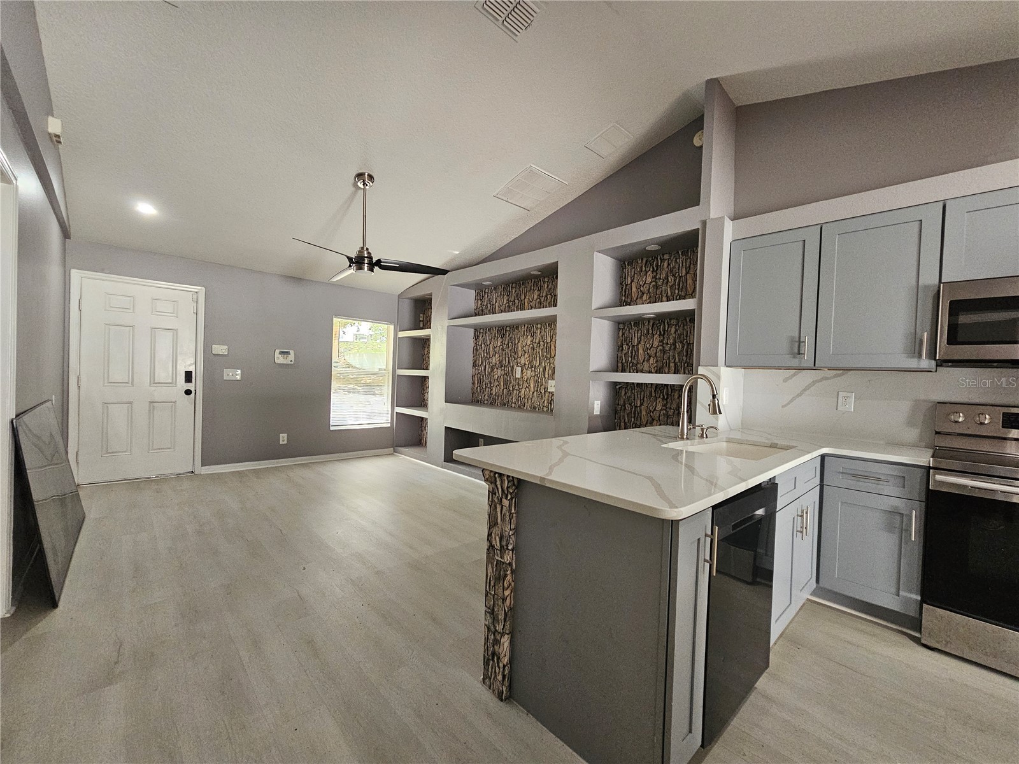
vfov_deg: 89.9
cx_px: 510
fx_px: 383
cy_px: 382
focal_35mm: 13
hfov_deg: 106.2
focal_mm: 2.2
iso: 400
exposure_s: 1/60
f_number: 2.2
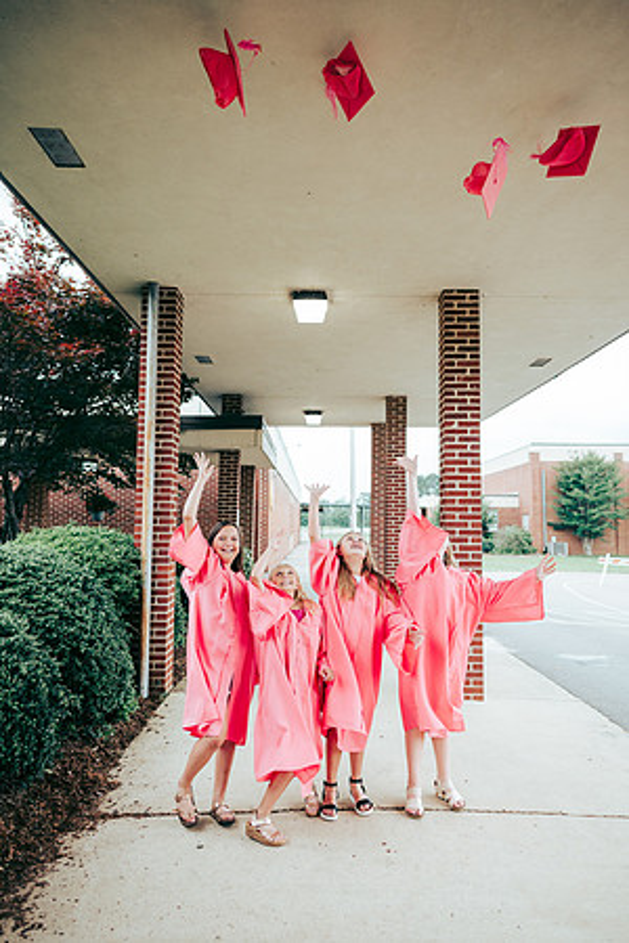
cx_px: 314
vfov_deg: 73.7
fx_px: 629
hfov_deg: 53.1
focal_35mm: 24
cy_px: 472
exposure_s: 1/250
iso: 400
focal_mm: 24
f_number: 2.8
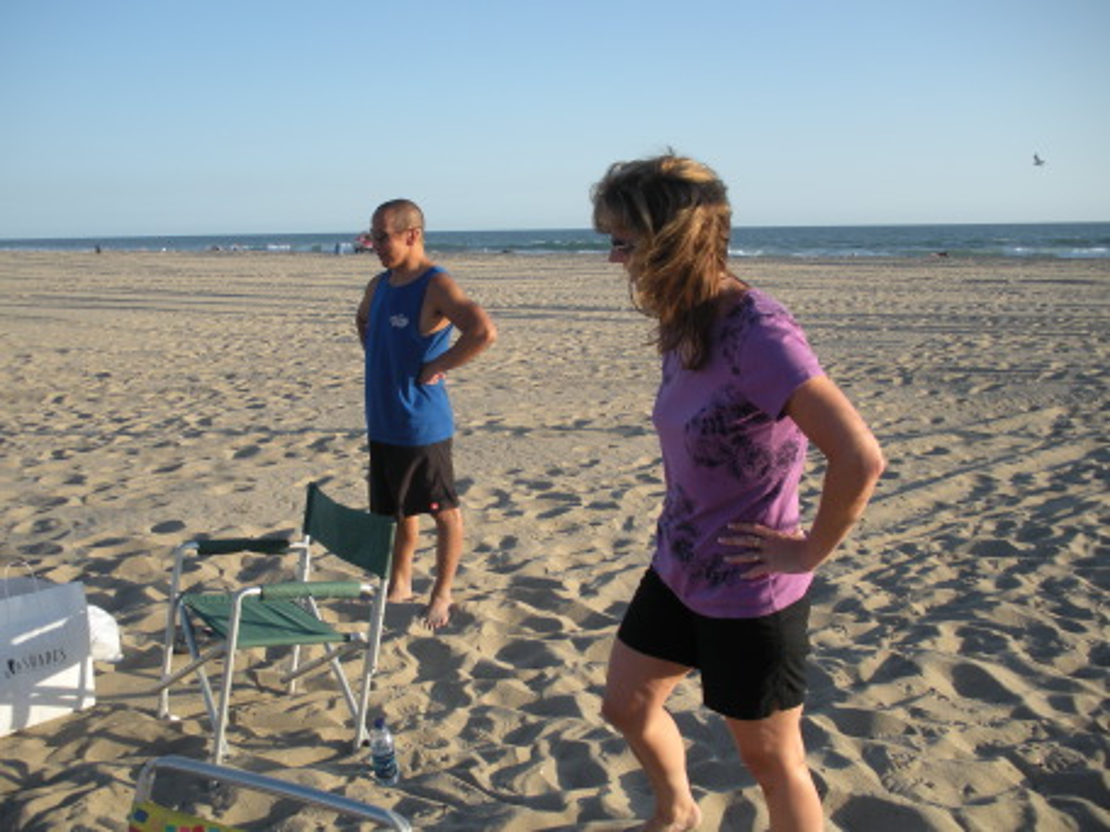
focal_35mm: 36
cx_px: 555
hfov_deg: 51.4
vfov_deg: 39.7
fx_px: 1154
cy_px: 416
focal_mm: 6.3
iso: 64
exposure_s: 1/350
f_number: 3.5
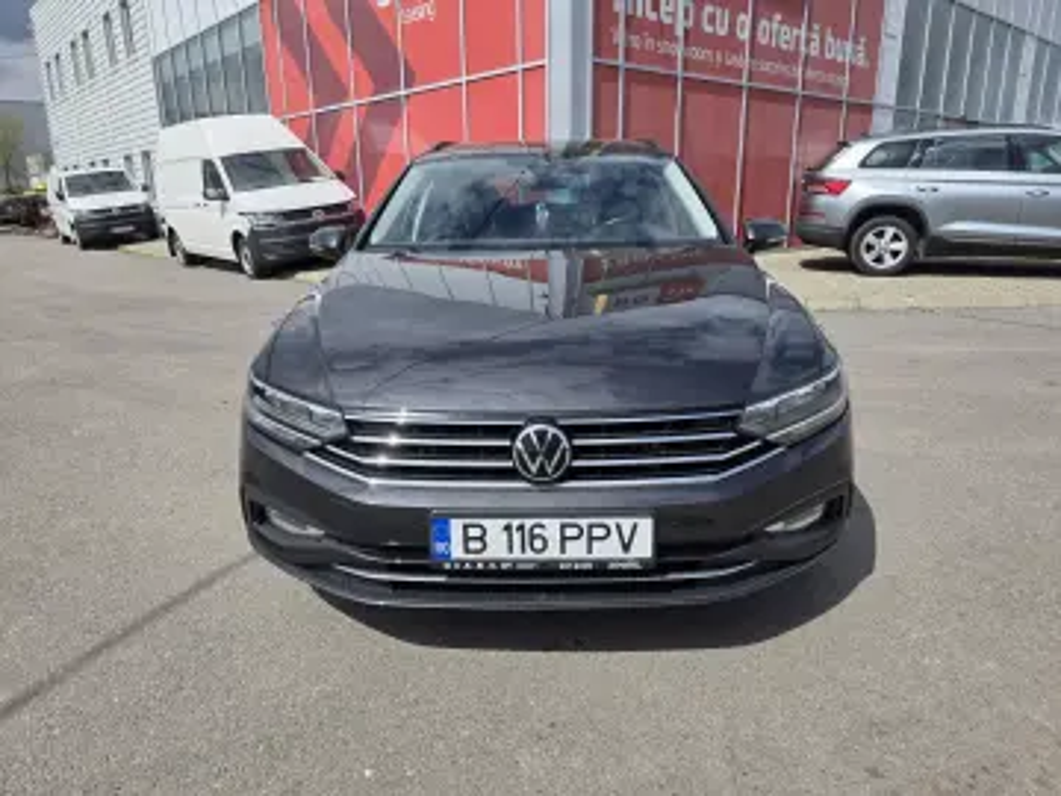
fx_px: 705
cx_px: 530
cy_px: 398
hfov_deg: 73.9
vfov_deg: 58.9
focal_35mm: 23
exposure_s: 1/7061
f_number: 1.7
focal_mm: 6.3
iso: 80
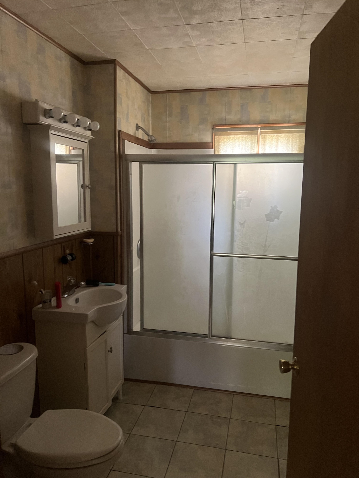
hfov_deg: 53.1
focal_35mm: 26
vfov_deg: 67.3
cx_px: 180
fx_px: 360
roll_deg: +1.3
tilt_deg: -8.0
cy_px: 239
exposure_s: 1/42
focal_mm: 5.7
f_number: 1.5
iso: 500
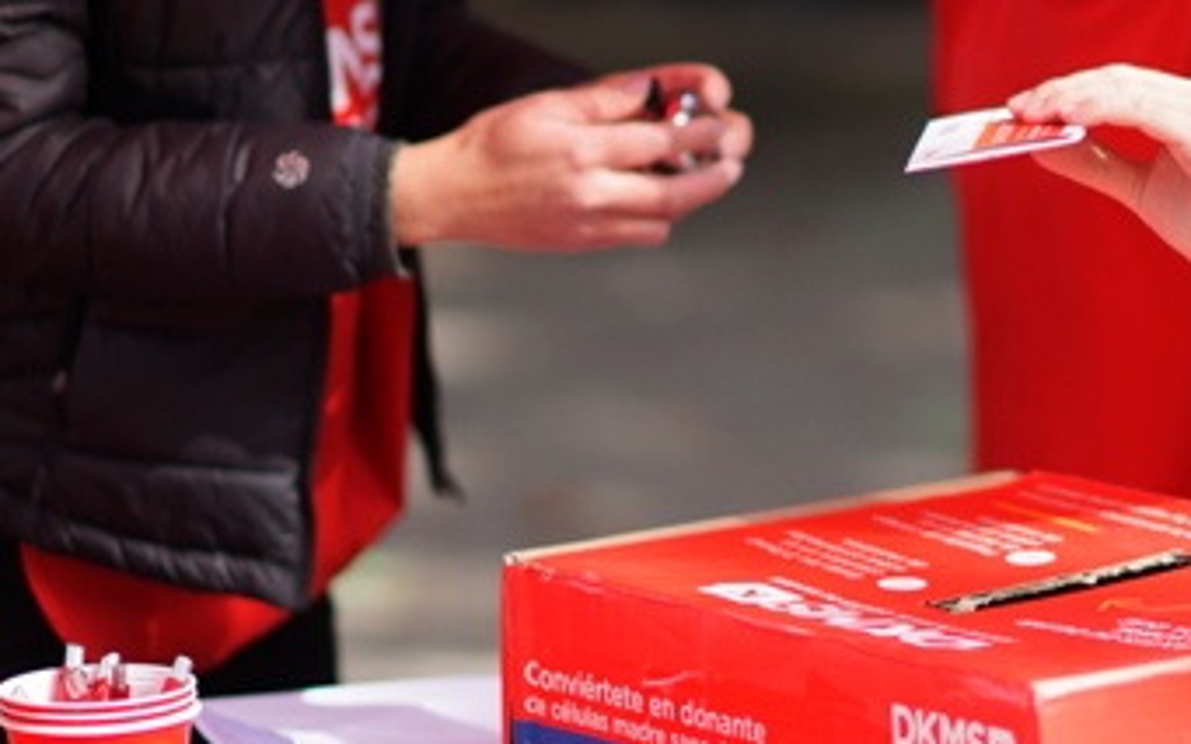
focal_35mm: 203
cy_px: 204
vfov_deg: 6.5
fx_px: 6588
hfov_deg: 10.2
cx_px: 1229
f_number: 1.4
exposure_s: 1/1000
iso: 100
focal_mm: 85
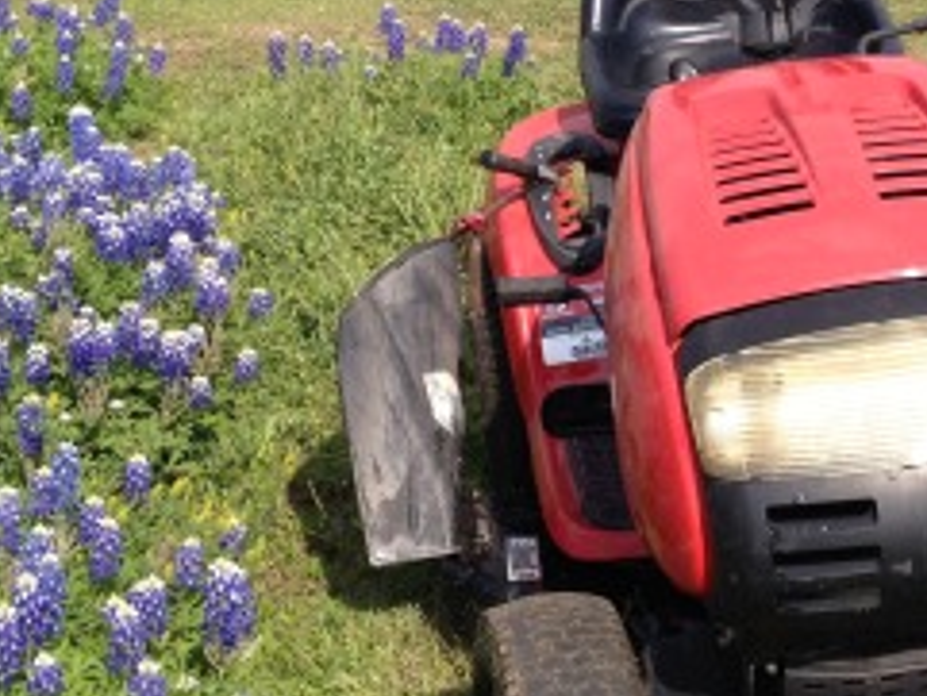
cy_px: 331
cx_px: 789
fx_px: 2492
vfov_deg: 15.9
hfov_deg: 20.7
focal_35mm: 93
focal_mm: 4.28
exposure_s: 1/1346
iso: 50
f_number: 2.4
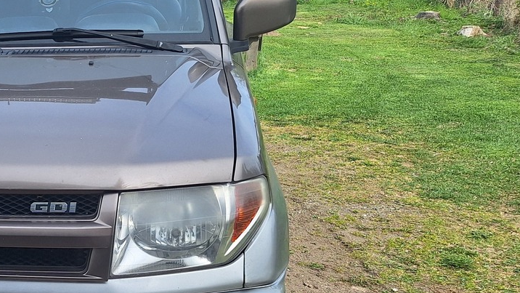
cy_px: 174
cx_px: -19
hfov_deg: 33.5
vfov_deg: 21.4
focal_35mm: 56
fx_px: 772
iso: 40
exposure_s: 1/1890
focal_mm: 5.54
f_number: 1.8
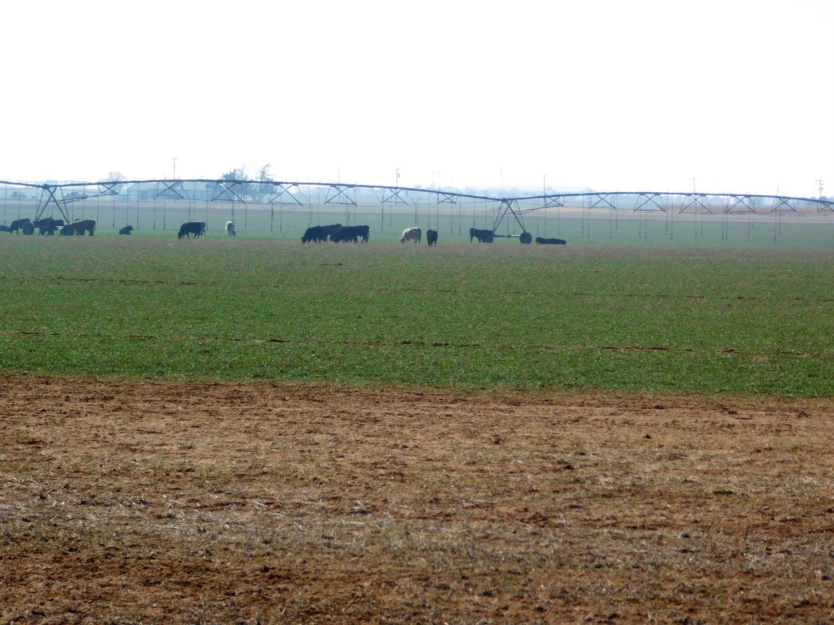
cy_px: 312
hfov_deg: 9.8
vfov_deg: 7.3
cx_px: 417
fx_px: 4865
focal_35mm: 202
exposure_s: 1/800
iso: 125
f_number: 5.4
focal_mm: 35.9
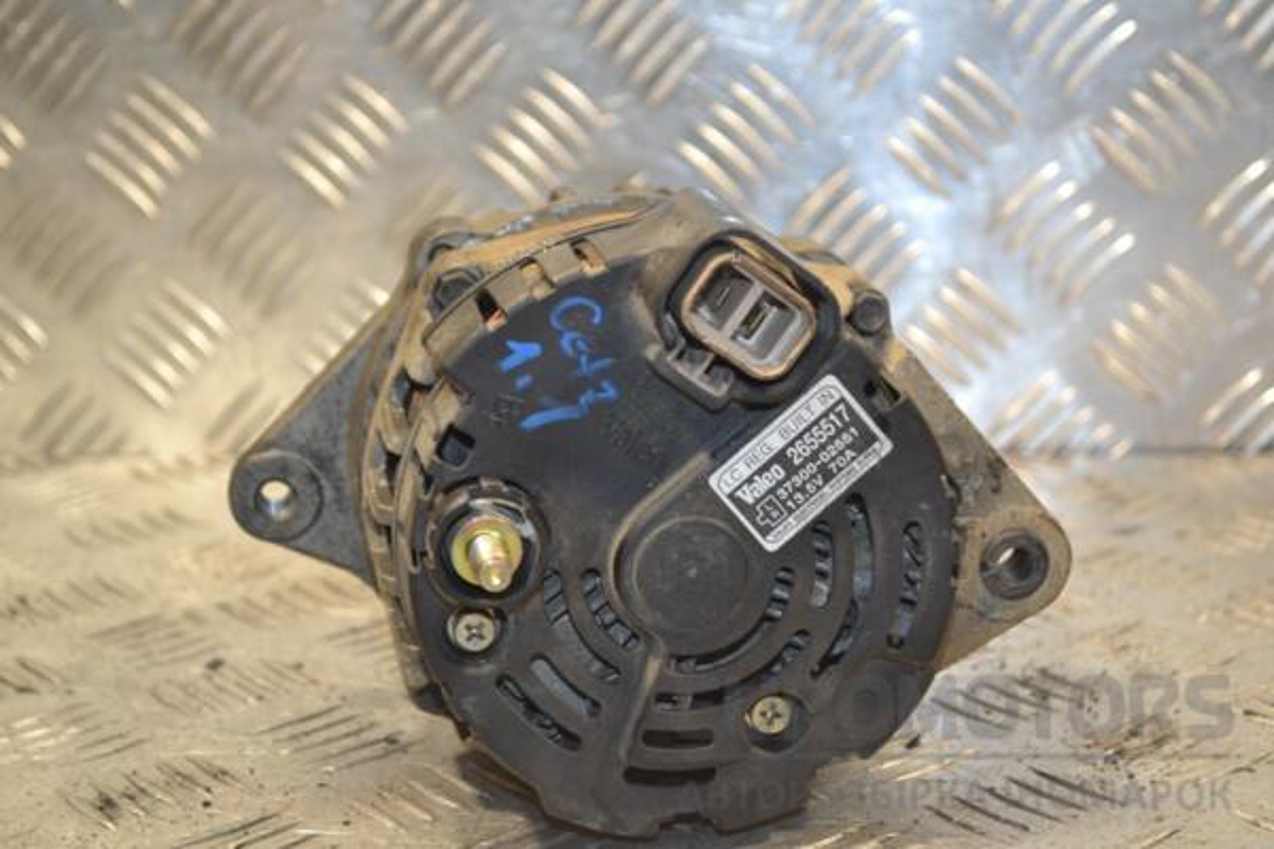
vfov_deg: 18.9
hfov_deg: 28.1
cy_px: 424
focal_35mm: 72
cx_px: 637
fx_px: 2548
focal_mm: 48
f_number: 5.3
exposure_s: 1/60
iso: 560
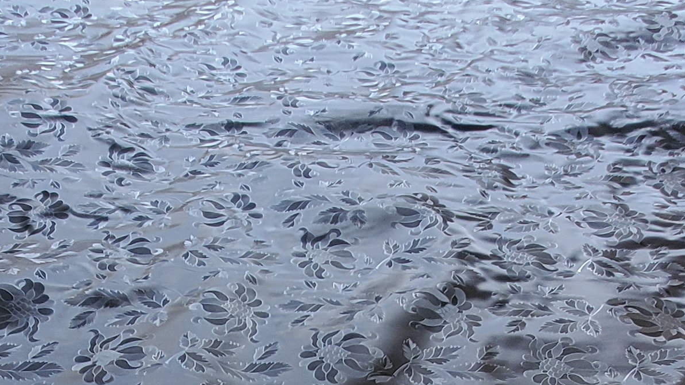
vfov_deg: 19.5
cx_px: 276
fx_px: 999
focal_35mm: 55
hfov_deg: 37.7
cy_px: 544
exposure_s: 1/60
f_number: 2.2
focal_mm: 1.8
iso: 64
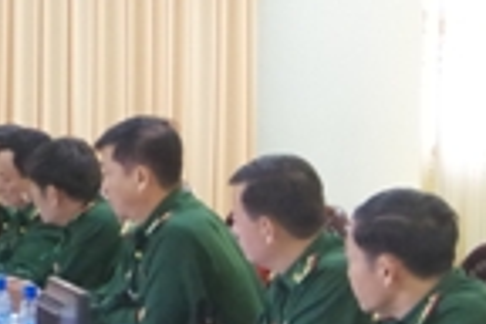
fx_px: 2700
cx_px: -452
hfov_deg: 9.7
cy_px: 120
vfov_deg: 6.9
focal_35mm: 200
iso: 3200
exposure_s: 1/30
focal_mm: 24
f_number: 5.6
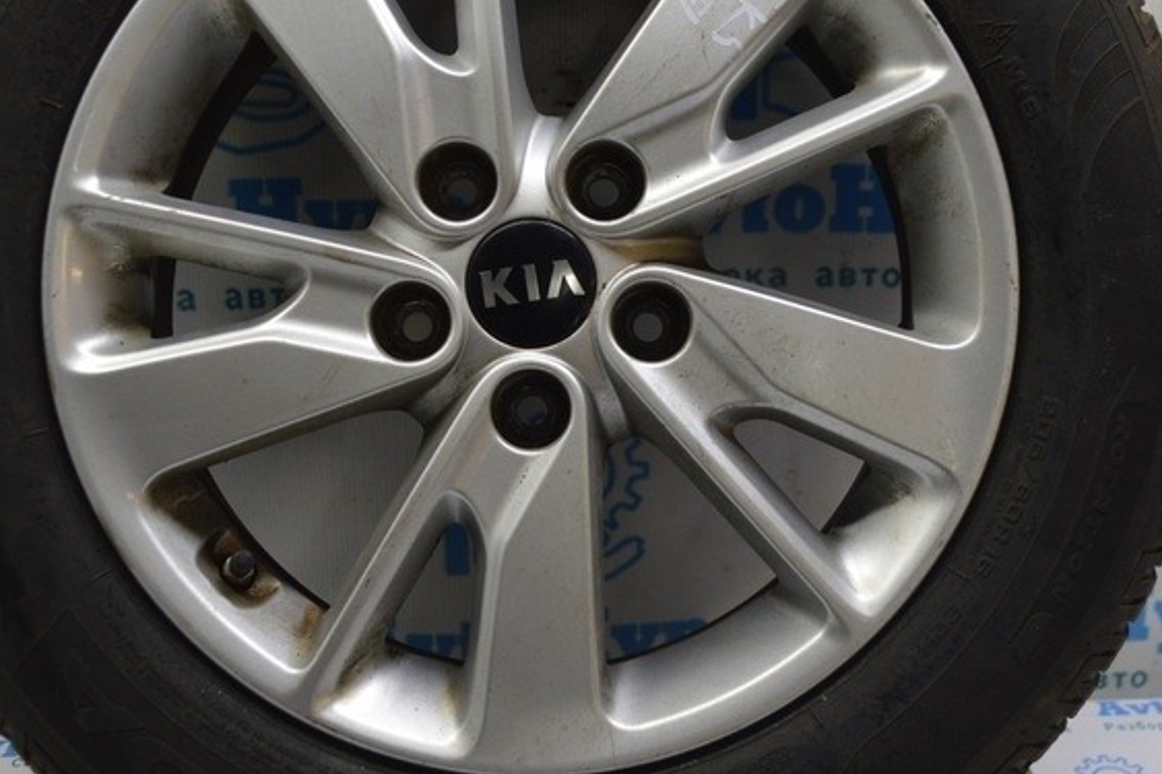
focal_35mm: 60
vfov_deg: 22.6
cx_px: 543
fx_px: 1936
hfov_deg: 33.4
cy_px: 292
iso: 400
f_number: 4.5
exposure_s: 1/80
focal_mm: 22
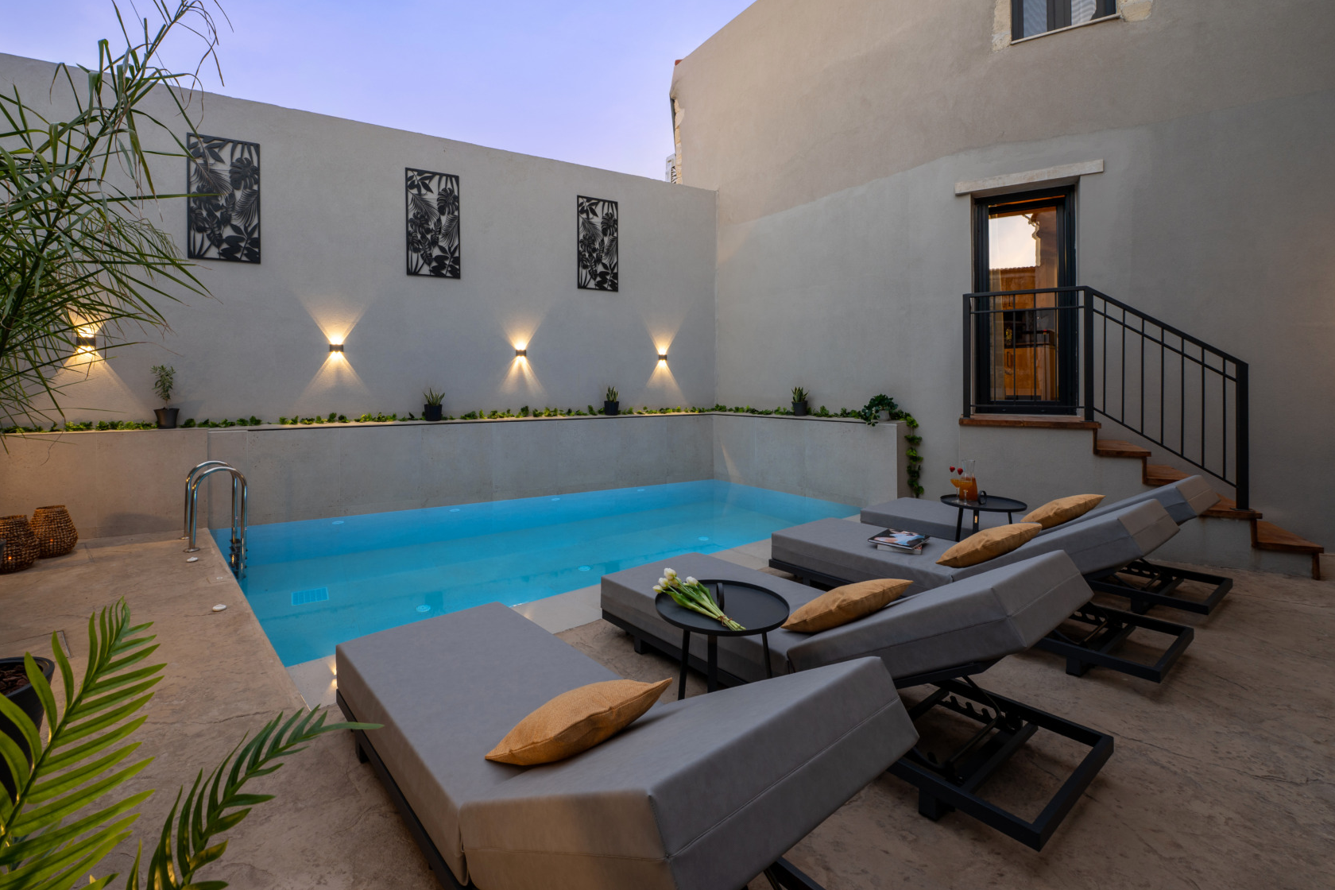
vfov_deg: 73.4
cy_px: 386
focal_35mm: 16
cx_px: 606
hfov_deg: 96.5
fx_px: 593
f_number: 10
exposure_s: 1/3
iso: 100
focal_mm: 14
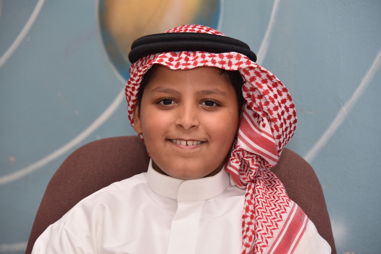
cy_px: 127
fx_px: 1799
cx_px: 190
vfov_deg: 8.1
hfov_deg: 12.1
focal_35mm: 170
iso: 400
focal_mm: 170
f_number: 5.6
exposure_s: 1/100
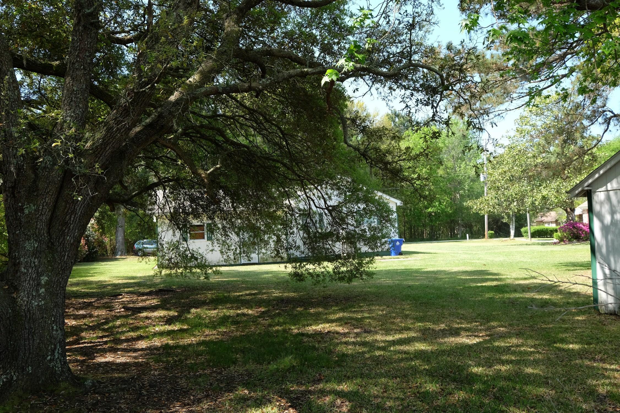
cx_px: 310
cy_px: 206
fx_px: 620
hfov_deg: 53.1
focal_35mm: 36
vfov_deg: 36.9
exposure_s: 1/170
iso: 200
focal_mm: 24
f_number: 5.6
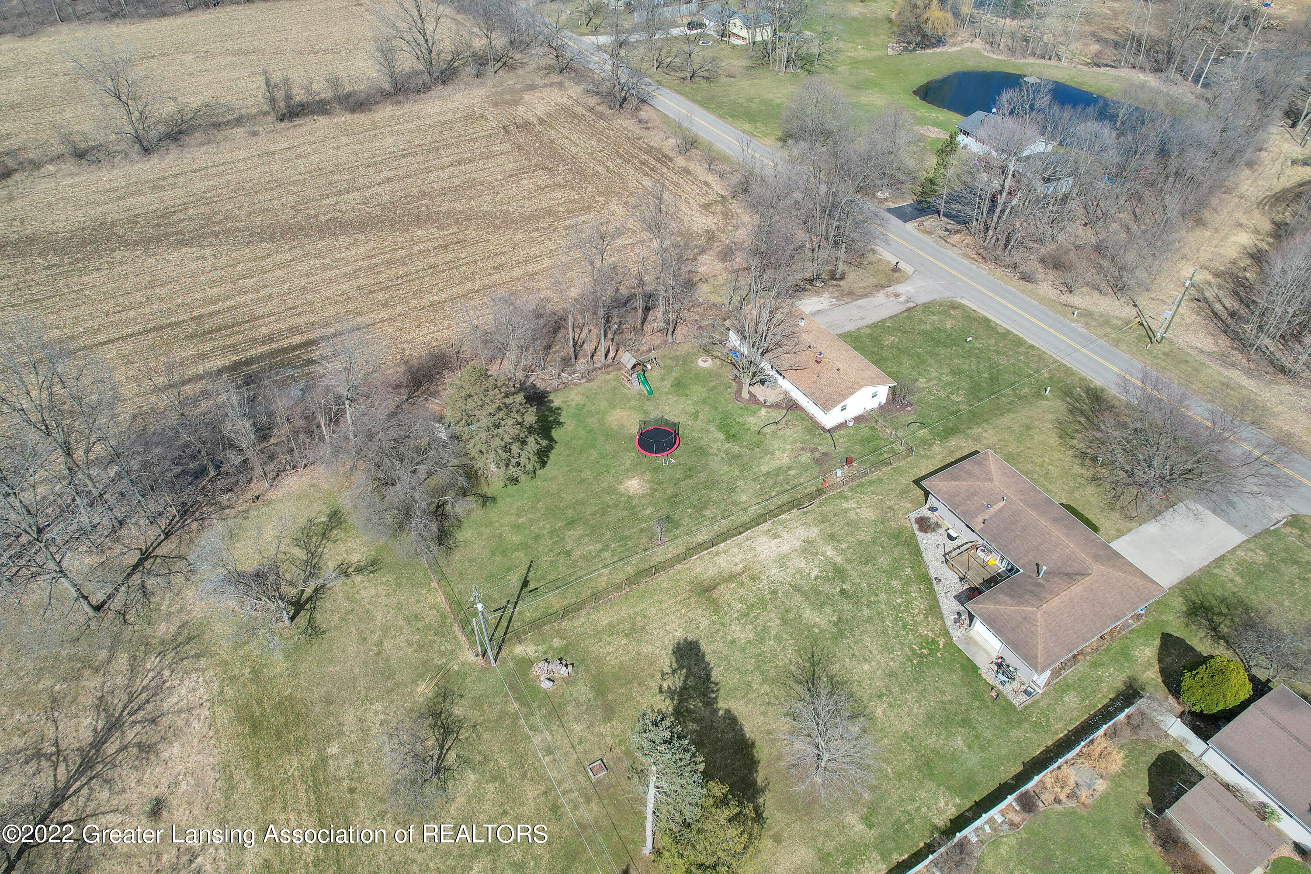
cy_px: 437
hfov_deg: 78.6
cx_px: 656
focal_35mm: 22
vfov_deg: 57.2
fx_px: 801
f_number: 2.8
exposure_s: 1/2000
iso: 100
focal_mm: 8.38
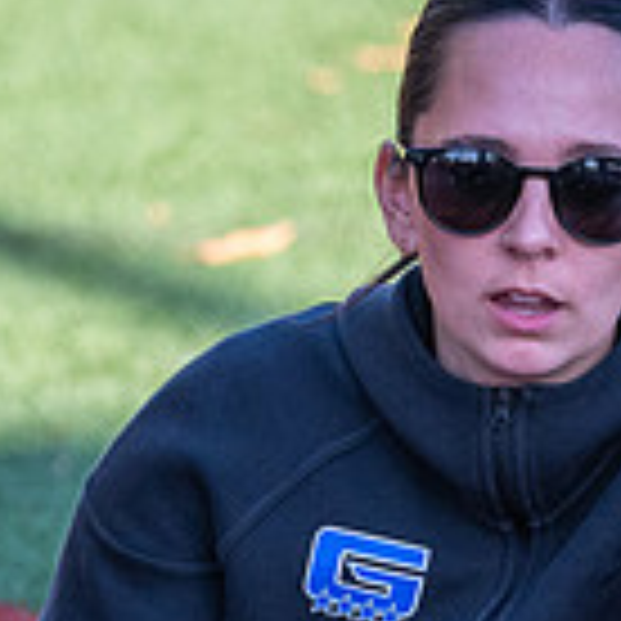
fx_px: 10412
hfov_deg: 3.4
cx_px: 308
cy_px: 712
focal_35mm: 513
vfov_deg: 3.4
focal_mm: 100
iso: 1000
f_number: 2.8
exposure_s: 1/2000
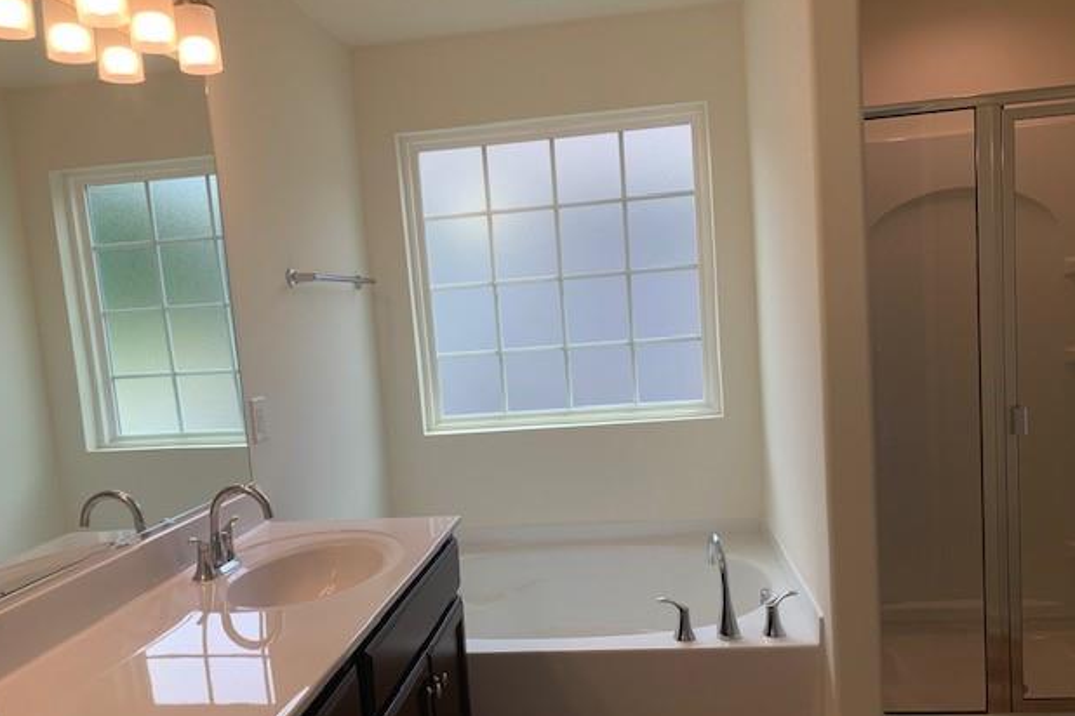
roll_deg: +4.6
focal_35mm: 28
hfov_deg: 65.5
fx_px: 836
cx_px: 536
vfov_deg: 46.3
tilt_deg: -7.4
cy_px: 407
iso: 25
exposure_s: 1/232
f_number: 1.8
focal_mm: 4.25
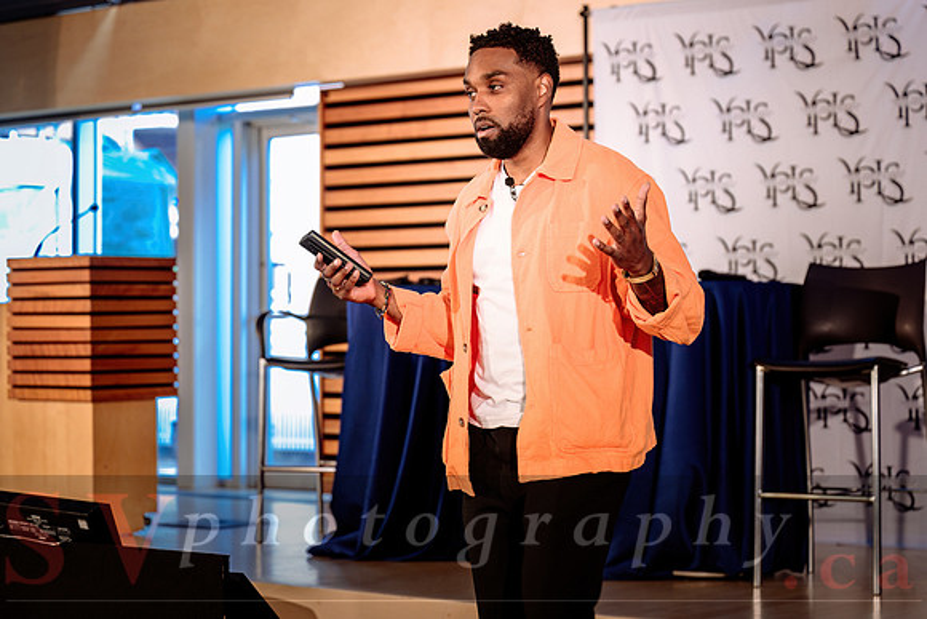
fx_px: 2052
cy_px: 335
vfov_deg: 17.1
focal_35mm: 80
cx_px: 524
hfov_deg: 25.4
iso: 640
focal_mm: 70
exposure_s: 1/80
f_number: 3.5
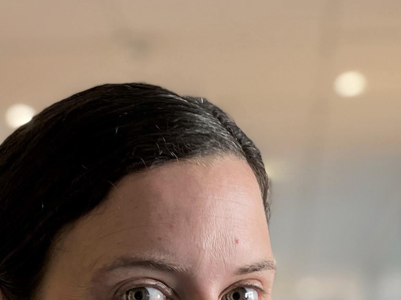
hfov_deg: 22.0
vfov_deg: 15.6
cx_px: 219
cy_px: 417
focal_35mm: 89
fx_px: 1031
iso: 80
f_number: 1.6
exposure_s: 1/50
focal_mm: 4.2
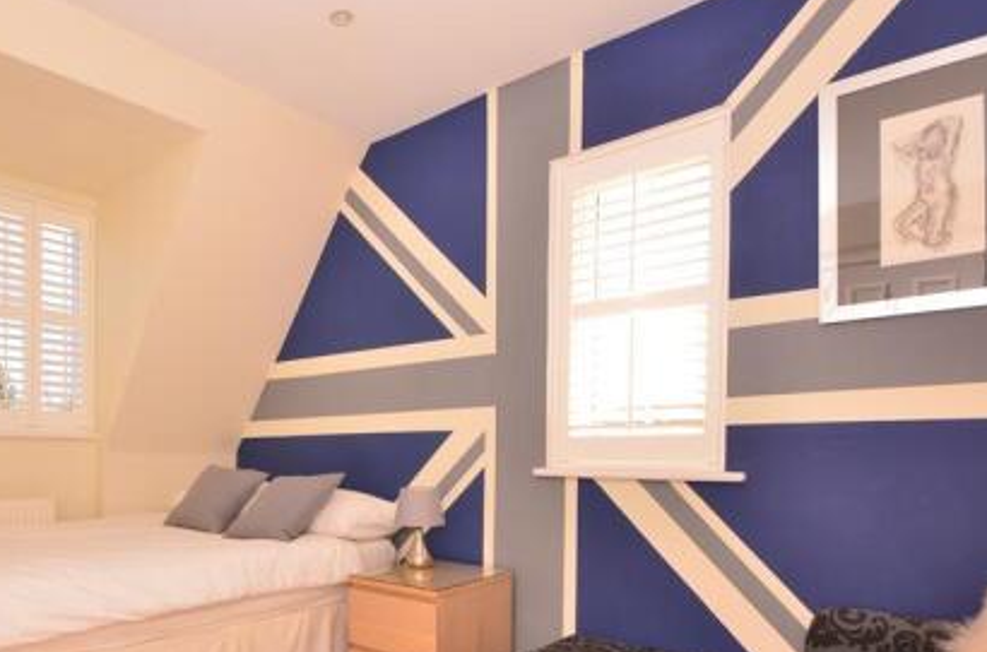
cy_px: 455
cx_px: 299
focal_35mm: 24
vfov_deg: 51.5
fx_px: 656
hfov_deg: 70.8
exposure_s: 1/60
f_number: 8
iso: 400
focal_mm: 10
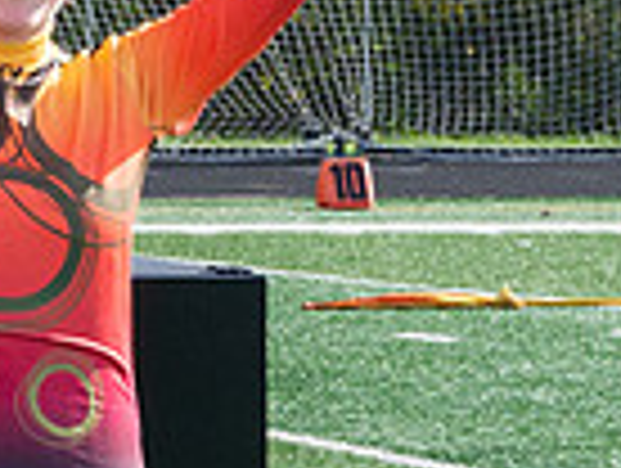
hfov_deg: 4.7
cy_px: -45
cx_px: 75
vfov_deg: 3.5
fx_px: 7620
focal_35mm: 424
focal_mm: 70
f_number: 10
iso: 1600
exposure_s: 1/2000
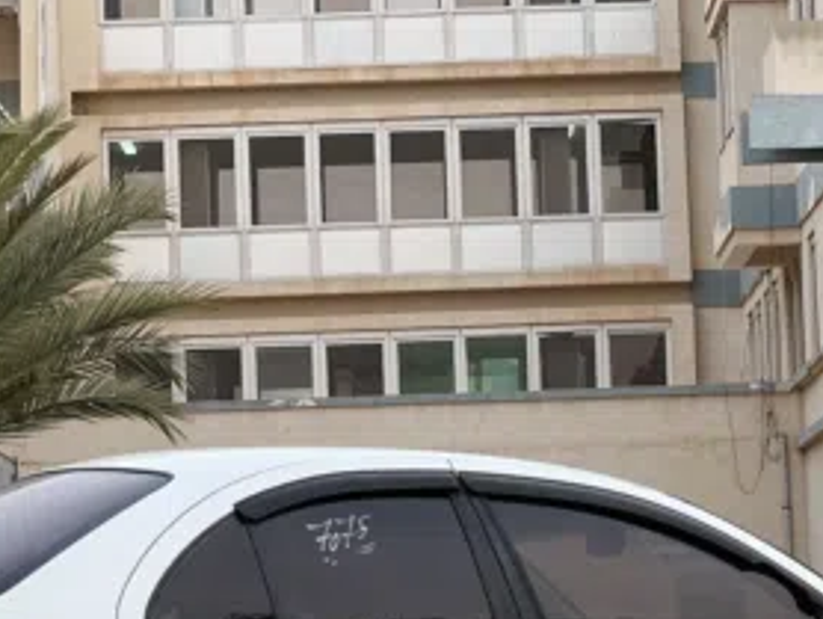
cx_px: 444
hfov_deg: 11.2
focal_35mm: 177
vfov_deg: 8.4
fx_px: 4212
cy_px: 495
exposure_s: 1/100
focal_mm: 9
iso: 100
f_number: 2.8
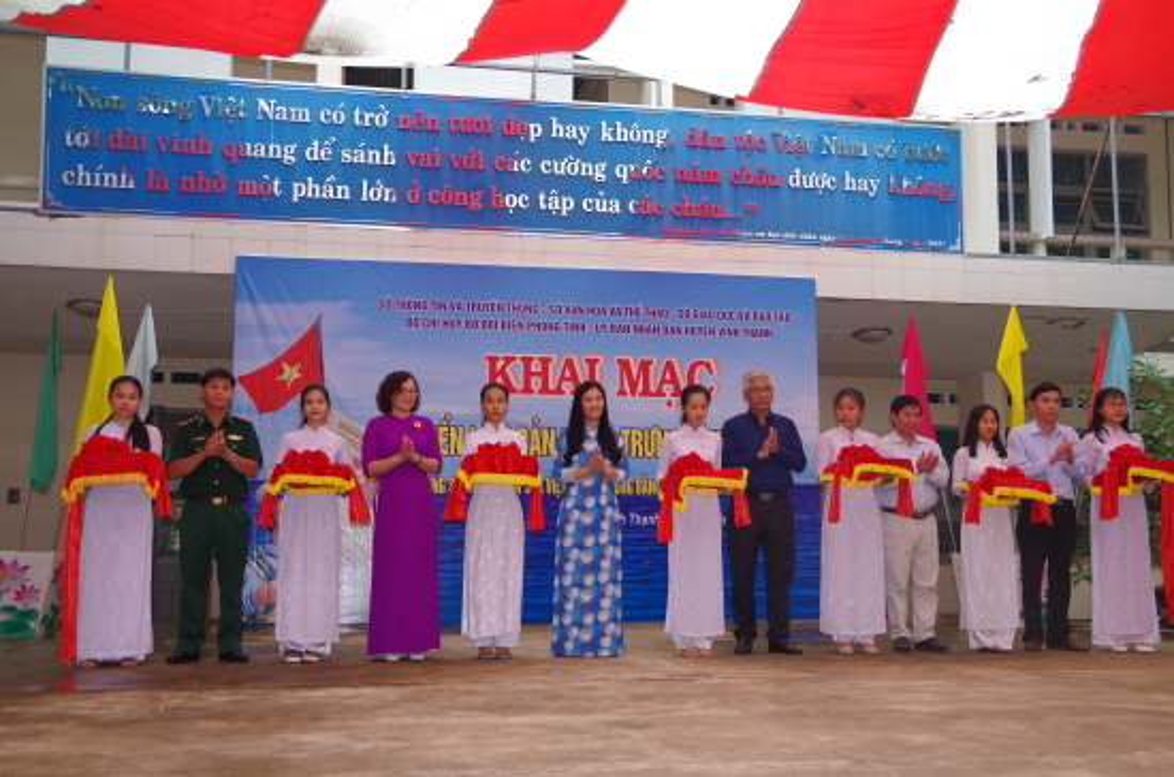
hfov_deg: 53.2
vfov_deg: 36.7
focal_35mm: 36
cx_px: 587
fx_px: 1171
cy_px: 388
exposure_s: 1/180
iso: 400
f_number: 5.6
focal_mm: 24
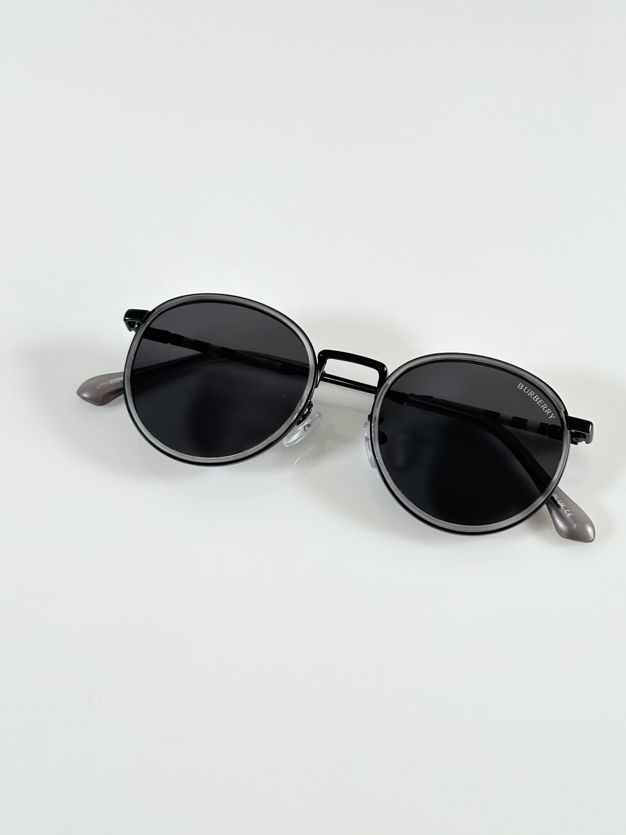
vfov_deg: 33.8
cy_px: 413
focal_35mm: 57
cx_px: 358
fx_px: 1374
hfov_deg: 25.6
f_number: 1.78
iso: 64
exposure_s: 1/121
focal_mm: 6.86
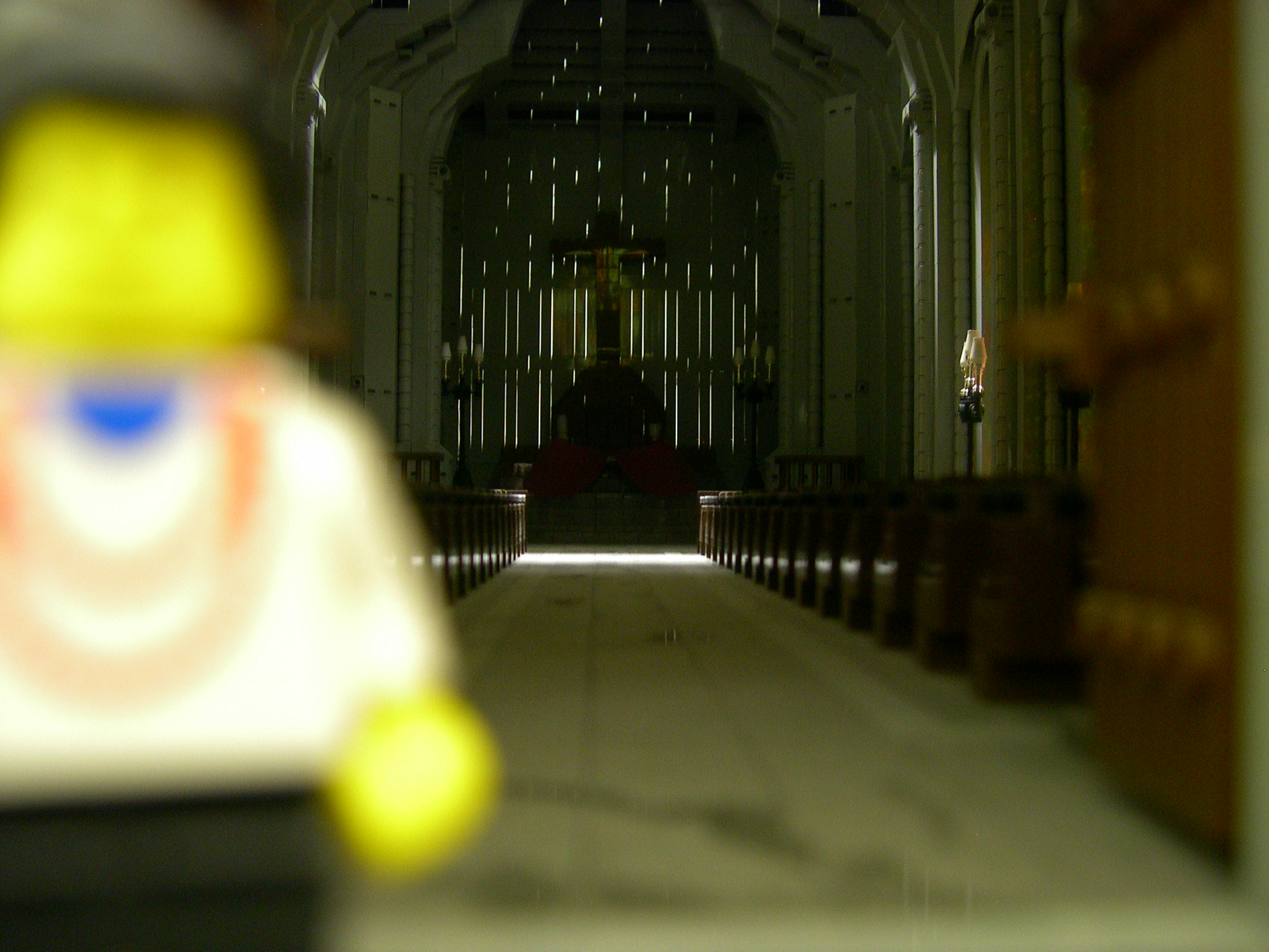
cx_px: 634
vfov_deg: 37.7
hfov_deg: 49.0
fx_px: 1393
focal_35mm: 38
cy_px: 476
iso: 400
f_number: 2.8
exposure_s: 1
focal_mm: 8
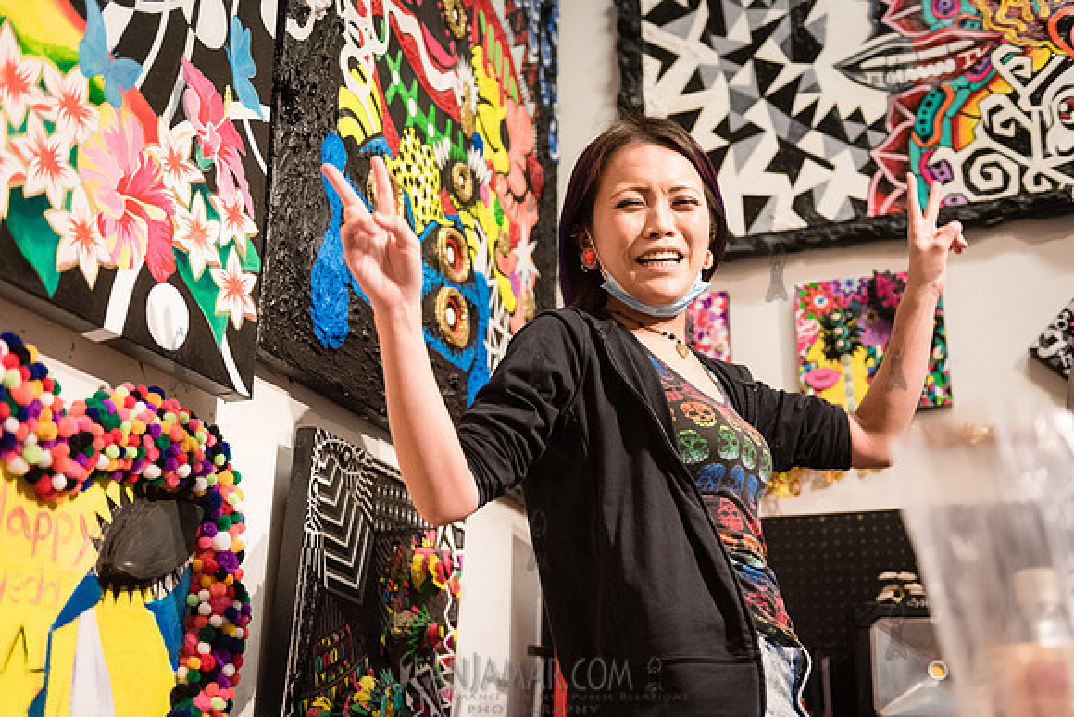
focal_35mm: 40
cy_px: 358
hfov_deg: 48.4
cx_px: 537
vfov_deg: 33.4
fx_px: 1194
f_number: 3.2
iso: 4000
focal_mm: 40
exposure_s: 1/160
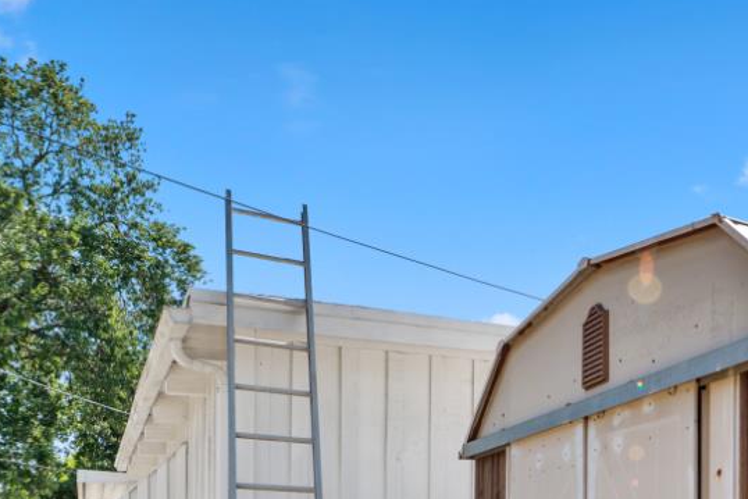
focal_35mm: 39
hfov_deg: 46.0
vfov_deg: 29.5
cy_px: 598
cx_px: 635
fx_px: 811
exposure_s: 1/100
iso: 250
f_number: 9
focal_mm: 14
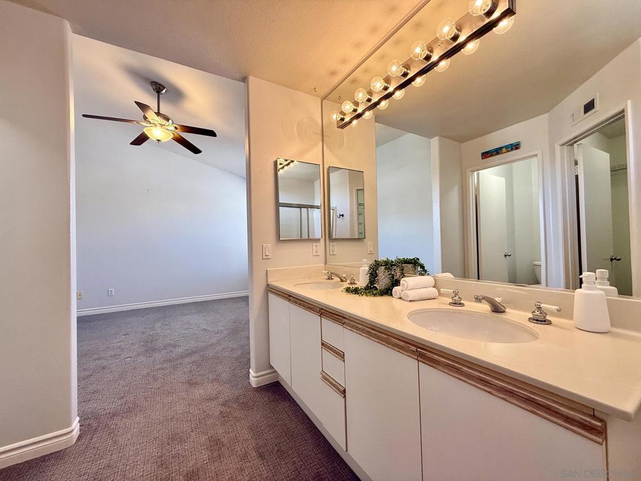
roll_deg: +1.6
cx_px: 320
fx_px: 259
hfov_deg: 102.1
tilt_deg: +1.1
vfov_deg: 85.7
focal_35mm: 14
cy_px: 240
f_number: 2.2
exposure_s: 1/120
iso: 125
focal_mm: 2.22
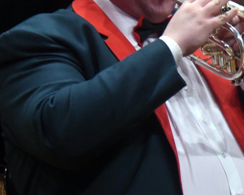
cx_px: 285
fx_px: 2981
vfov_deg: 3.7
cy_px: 39
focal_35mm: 413
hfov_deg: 4.7
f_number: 5.6
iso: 4000
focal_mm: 112
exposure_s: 1/125
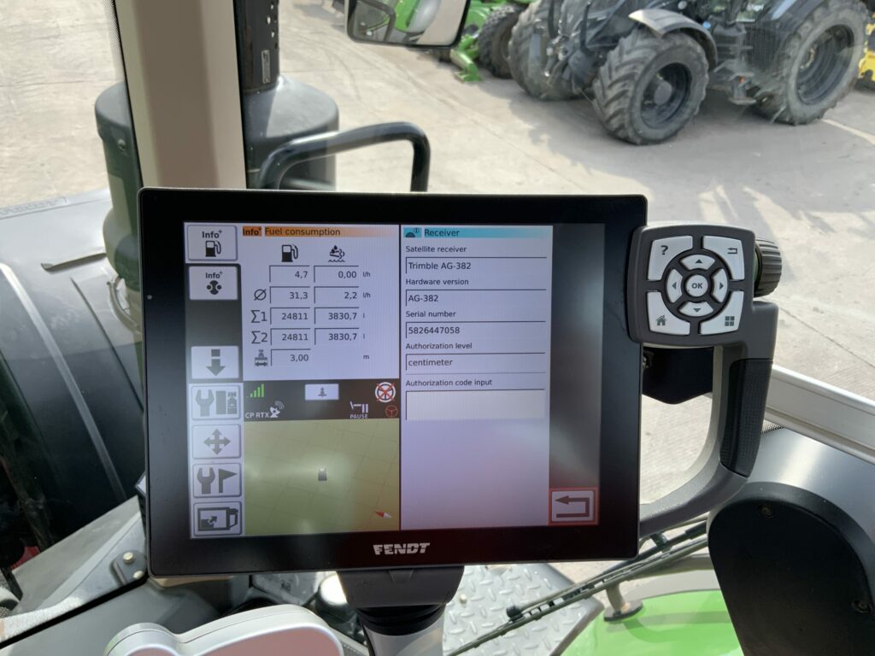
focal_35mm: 29
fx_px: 733
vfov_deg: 48.2
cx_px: 438
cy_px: 328
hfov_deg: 61.7
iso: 16
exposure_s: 1/331
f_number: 1.8
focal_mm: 3
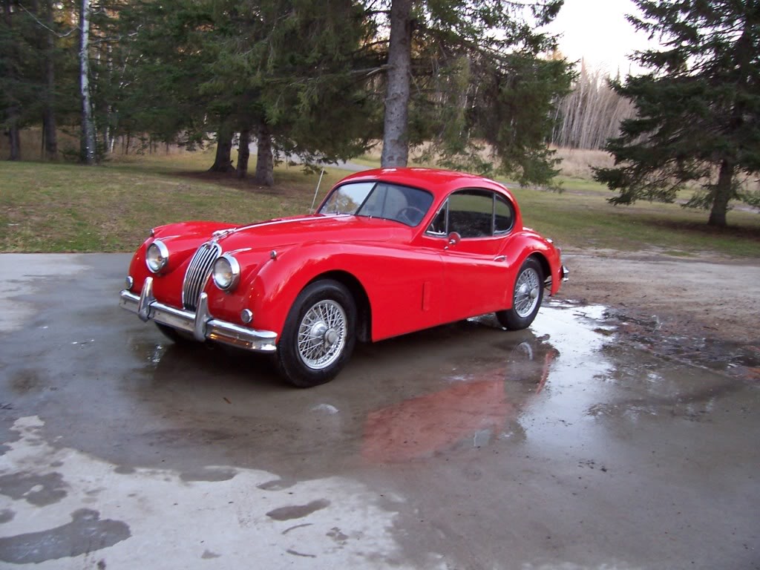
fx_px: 746
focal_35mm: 34
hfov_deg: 54.0
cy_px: 285
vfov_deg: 41.8
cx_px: 380
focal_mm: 5.6
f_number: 2.7
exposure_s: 1/30
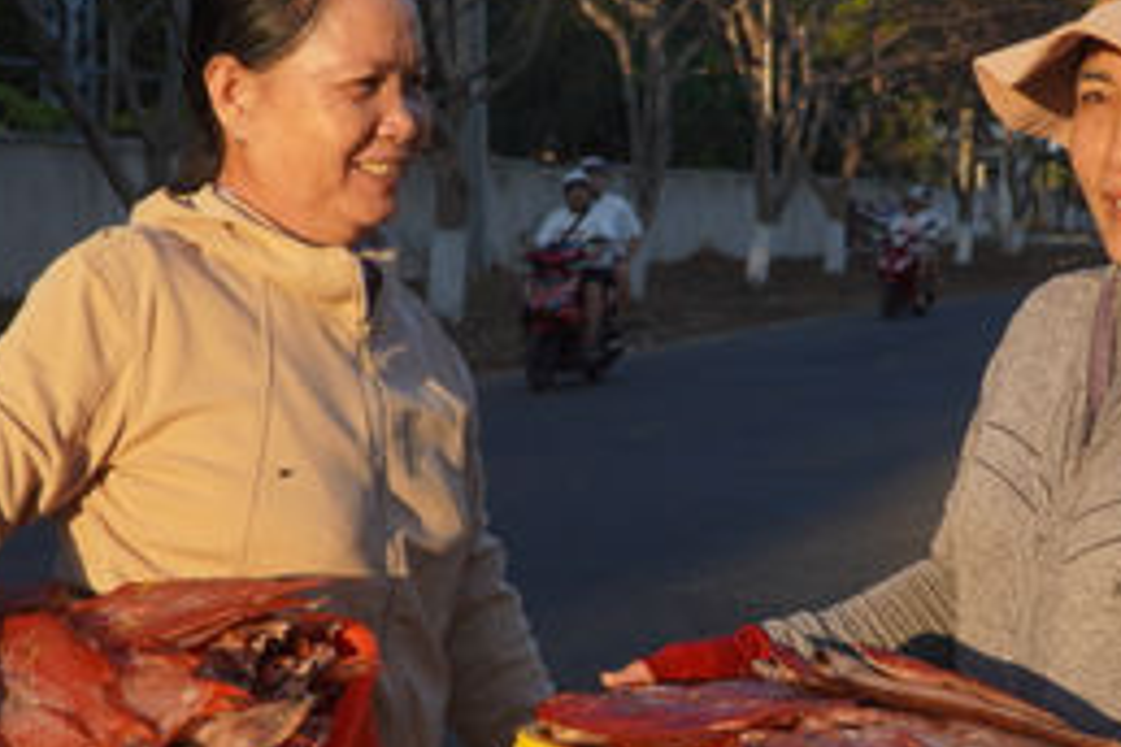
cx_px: 552
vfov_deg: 19.7
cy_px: 404
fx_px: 2148
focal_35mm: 69
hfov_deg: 29.2
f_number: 4.5
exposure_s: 1/500
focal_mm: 22
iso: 100
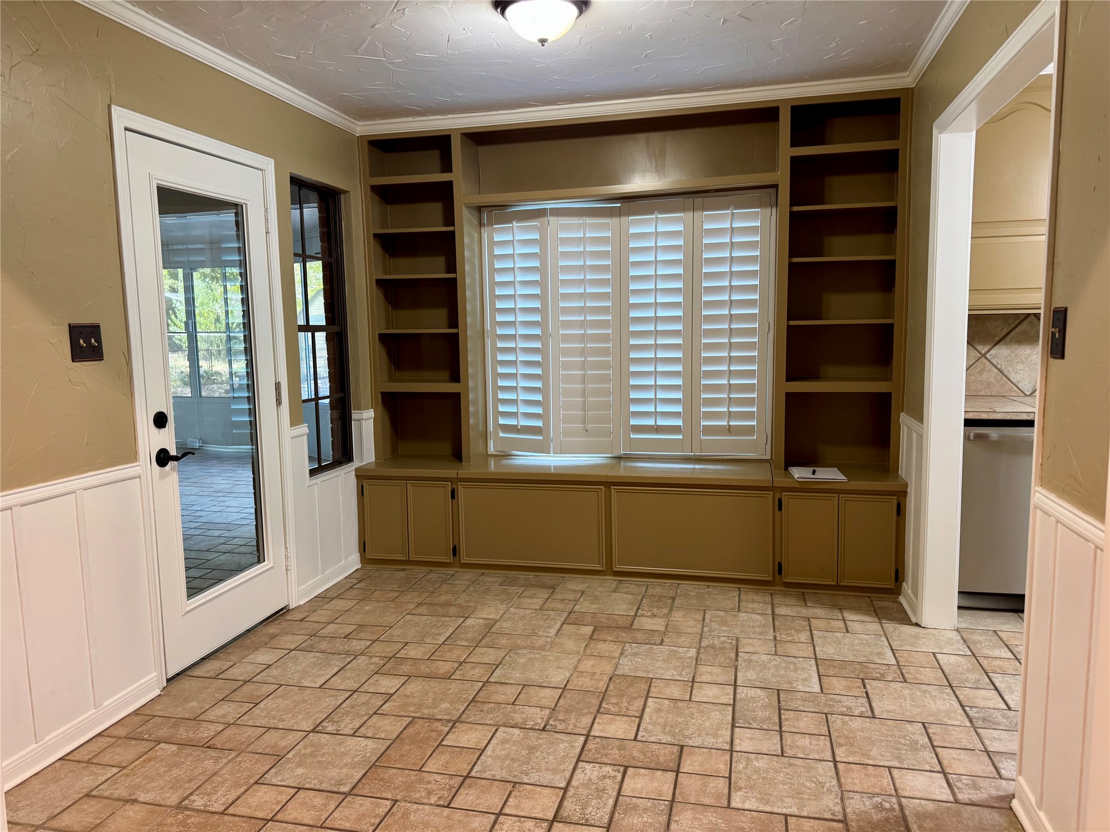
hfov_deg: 71.6
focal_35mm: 24
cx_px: 555
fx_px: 770
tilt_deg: -6.7
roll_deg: +0.6
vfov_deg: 56.8
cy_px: 416
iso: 160
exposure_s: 1/60
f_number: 1.78
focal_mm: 6.76
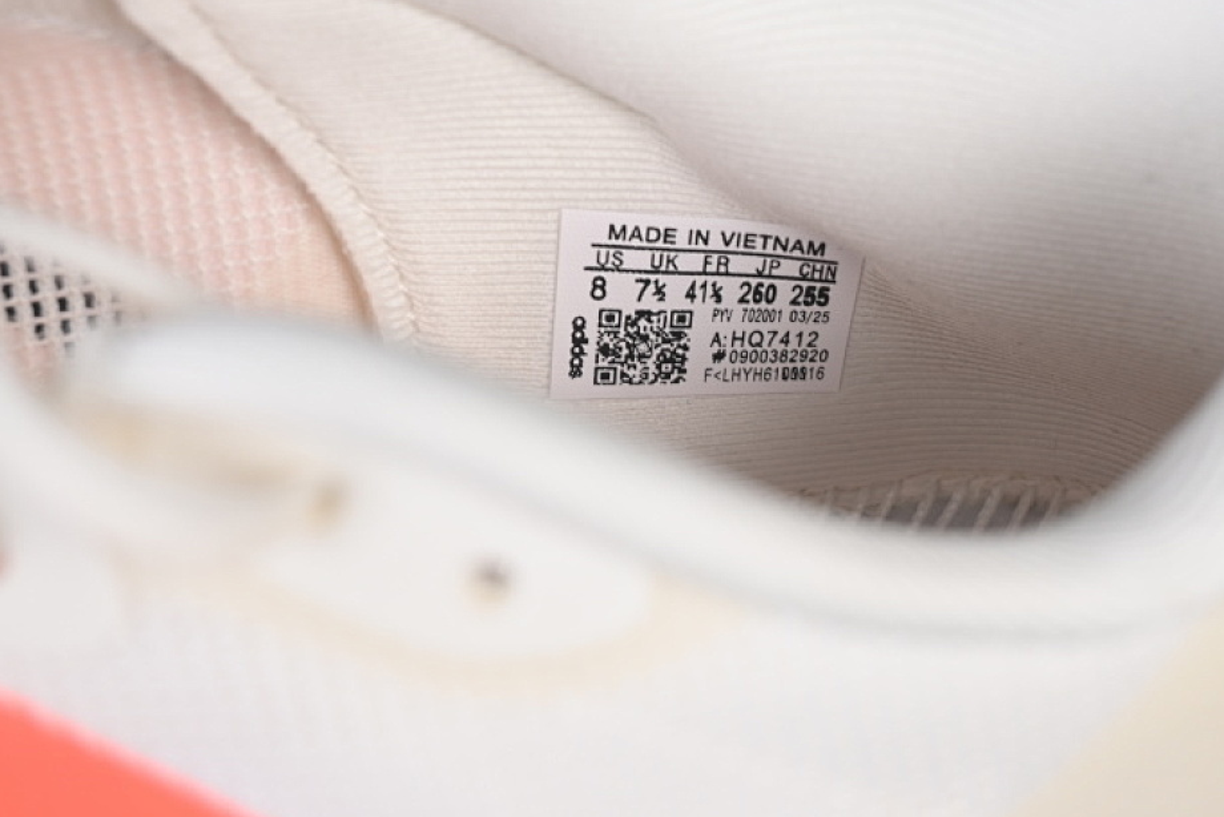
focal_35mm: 88
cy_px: 350
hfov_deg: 23.1
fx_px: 2993
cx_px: 671
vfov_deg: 15.5
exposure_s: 1/80
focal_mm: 50
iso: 160
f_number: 7.1
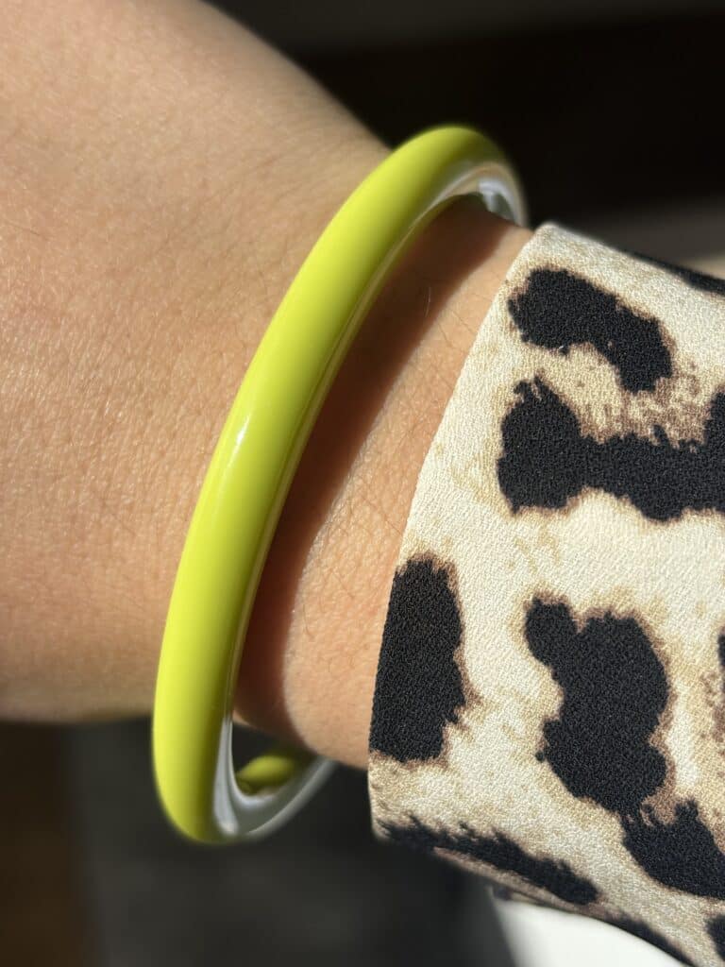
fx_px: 1452
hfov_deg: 28.0
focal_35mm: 52
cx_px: 362
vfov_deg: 36.8
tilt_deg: -46.1
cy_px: 484
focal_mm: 5.96
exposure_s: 1/2778
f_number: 1.6
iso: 32
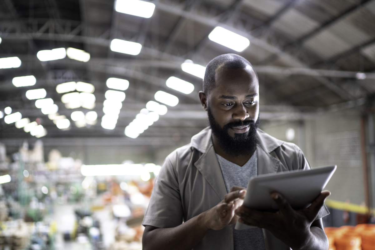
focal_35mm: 35
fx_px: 365
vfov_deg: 37.9
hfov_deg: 54.4
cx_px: 188
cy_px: 125
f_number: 1.4
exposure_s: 1/320
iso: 800
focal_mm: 35
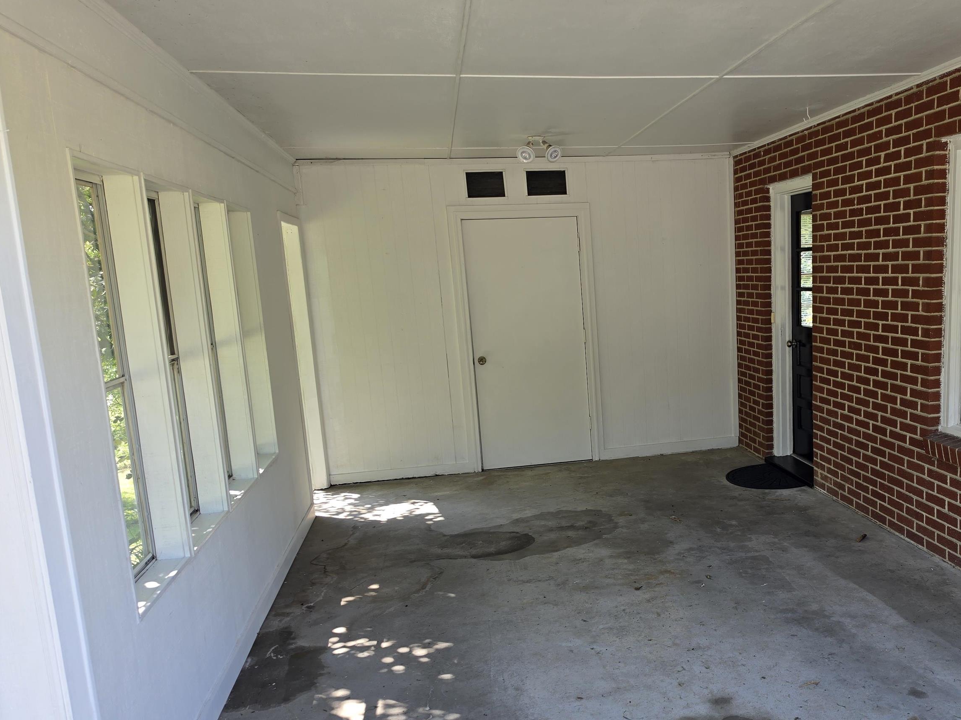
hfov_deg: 57.0
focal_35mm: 31
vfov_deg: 45.3
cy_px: 417
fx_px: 861
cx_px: 646
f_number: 1.4
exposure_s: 1/180
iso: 25
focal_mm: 6.5
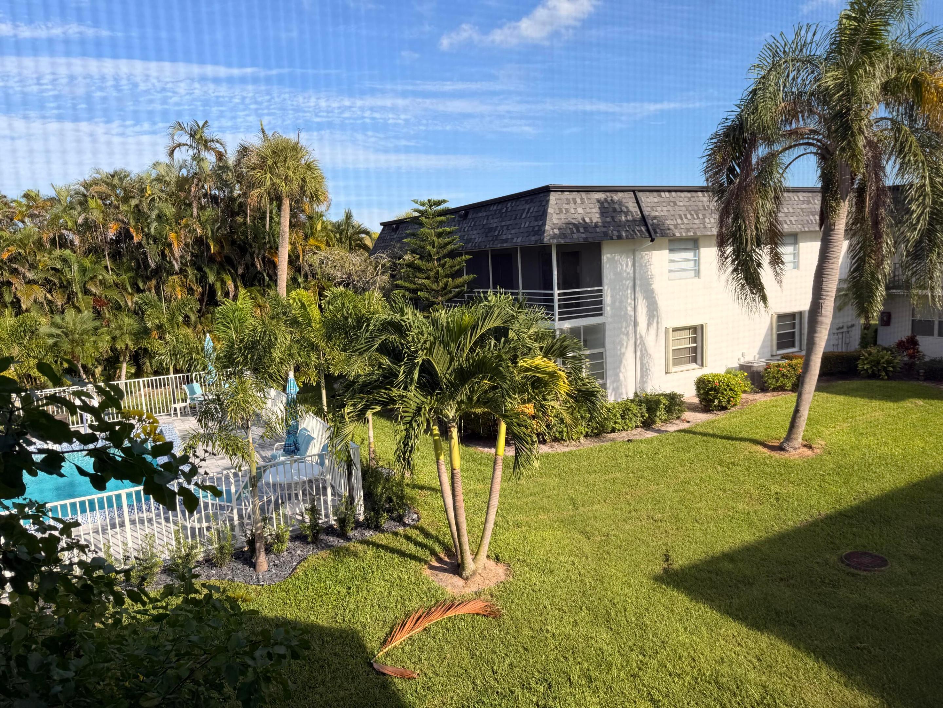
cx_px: 472
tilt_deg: -8.5
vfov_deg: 56.8
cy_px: 354
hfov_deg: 71.6
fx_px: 654
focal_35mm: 24
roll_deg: +4.1
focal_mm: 6.76
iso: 80
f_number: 1.78
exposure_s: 1/2110
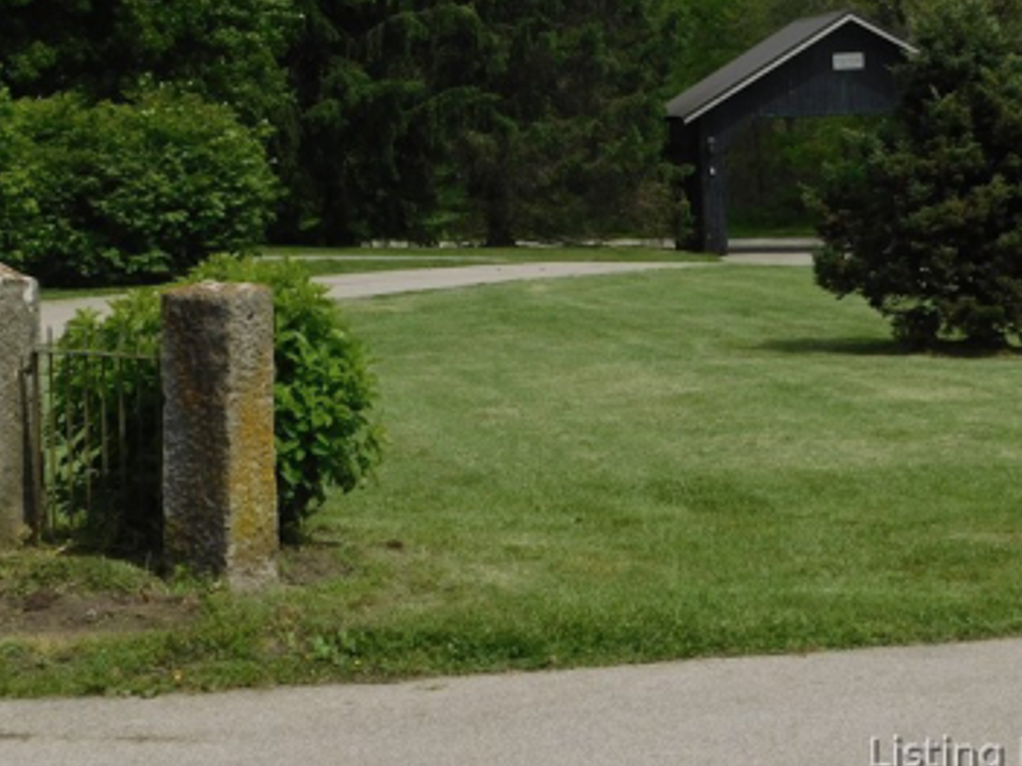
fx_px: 2243
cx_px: 494
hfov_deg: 25.7
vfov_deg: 19.0
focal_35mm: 76
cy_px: 55
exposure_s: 1/1250
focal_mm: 7.1
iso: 125
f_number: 3.6
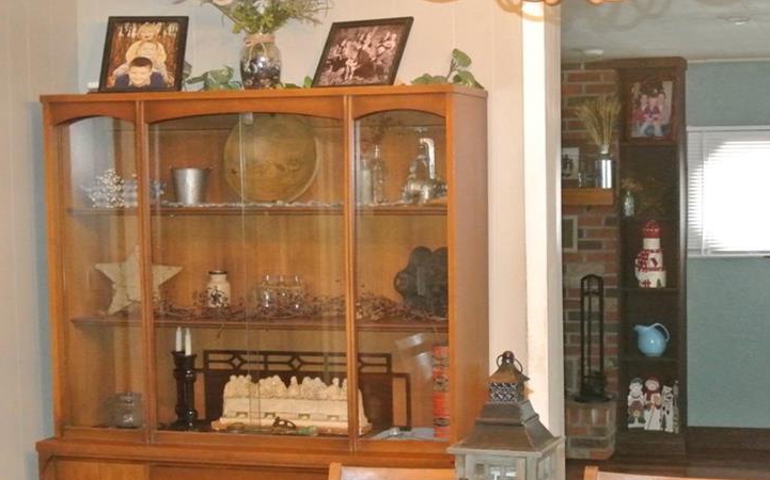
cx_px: 535
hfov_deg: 28.7
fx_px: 1489
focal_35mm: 71
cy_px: 313
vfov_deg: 18.3
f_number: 4.5
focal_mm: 18.2
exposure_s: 1/60
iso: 3200
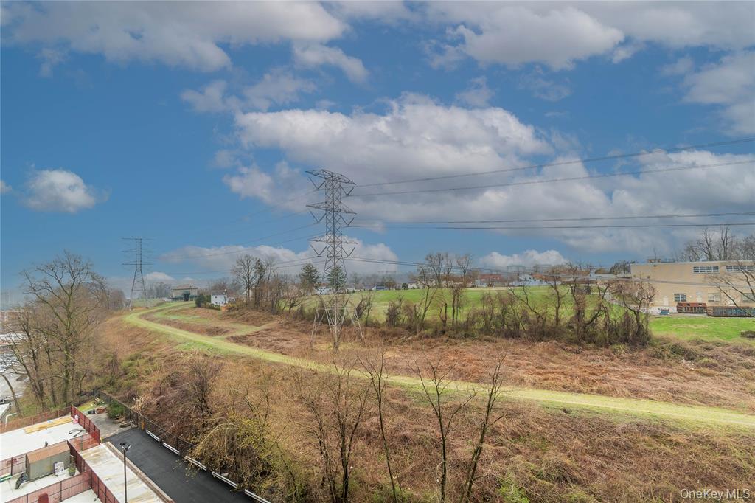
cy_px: 252
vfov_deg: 77.3
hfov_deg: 100.4
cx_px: 378
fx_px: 314
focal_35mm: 15
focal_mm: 10
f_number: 9
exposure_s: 1/320
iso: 100
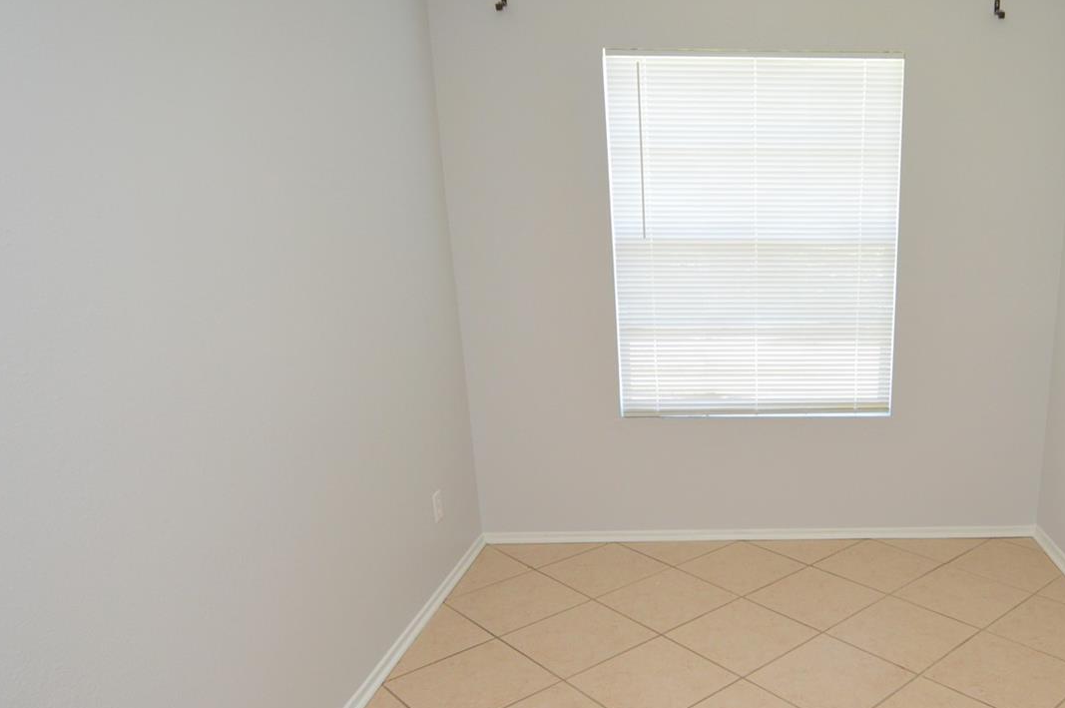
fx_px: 798
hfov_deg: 64.6
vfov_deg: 47.4
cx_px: 758
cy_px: 447
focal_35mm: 27
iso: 500
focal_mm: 12
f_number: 4
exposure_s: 1/60
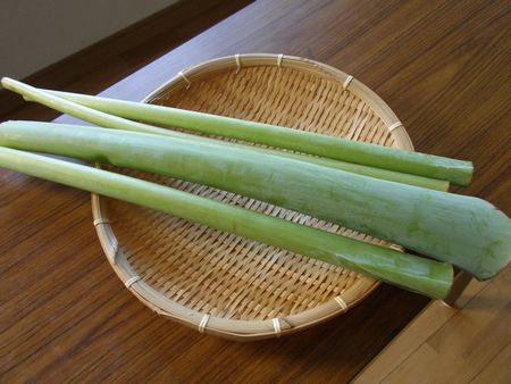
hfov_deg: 50.1
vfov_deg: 38.7
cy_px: 192
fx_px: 546
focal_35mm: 37
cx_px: 256
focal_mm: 6.6
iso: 100
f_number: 3.5
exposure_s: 1/30
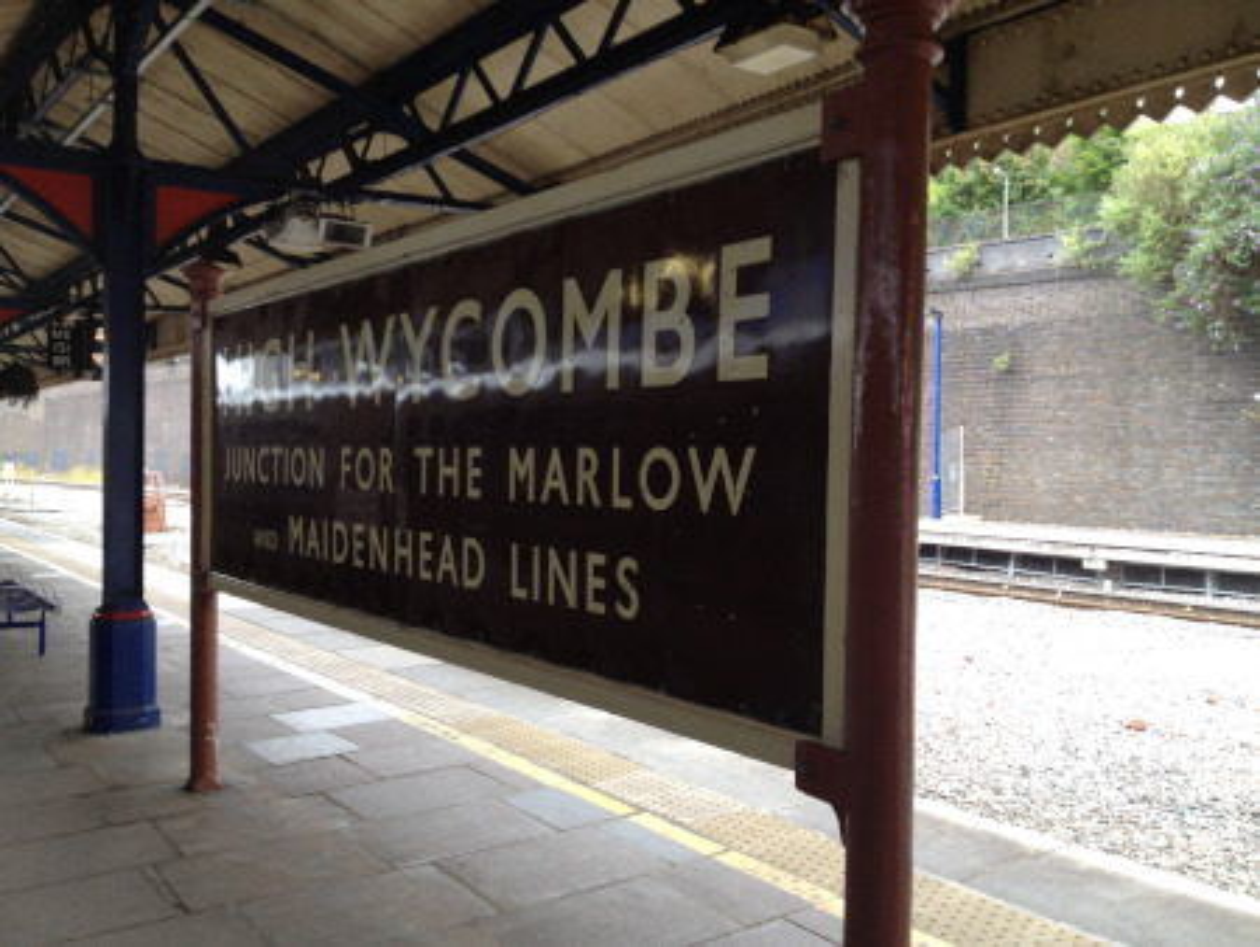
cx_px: 630
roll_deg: -1.5
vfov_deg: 40.7
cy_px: 474
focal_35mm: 35
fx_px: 1275
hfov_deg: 52.6
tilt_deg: -4.3
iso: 50
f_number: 2.4
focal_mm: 4.28
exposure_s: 1/40
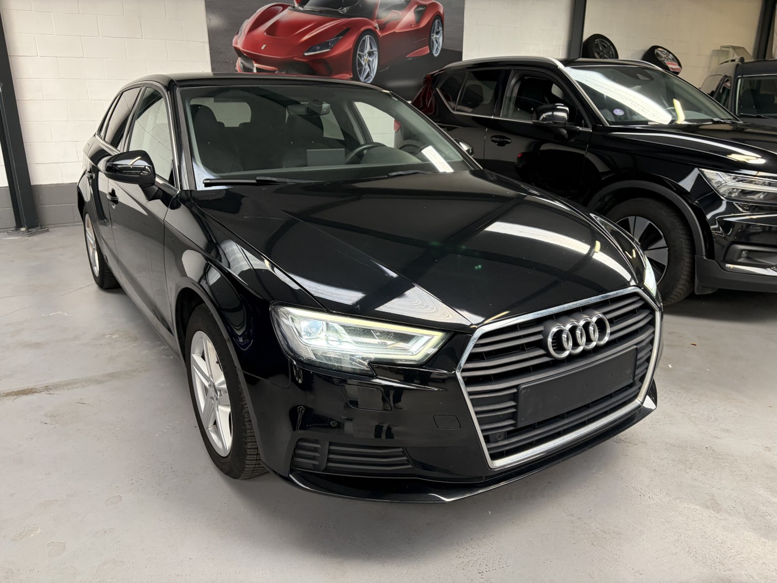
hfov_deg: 67.3
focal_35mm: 26
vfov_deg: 53.1
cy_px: 292
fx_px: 584
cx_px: 388
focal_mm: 5.96
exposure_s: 1/127
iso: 160
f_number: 1.6
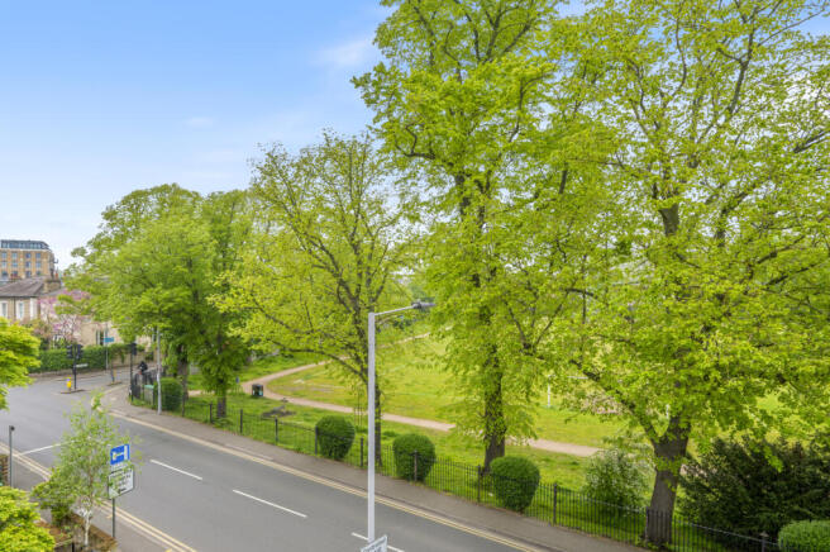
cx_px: 415
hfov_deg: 91.7
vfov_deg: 68.8
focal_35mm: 18
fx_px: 403
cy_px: 276
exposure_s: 1/30
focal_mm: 17.5
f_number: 8
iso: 250
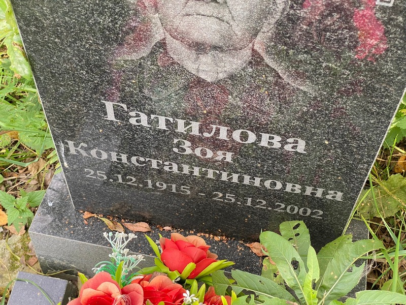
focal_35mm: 52
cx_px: 203
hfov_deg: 36.8
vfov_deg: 28.0
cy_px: 152
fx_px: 610
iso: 50
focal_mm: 6
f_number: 2
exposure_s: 1/122
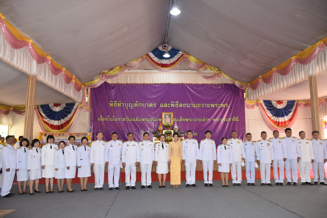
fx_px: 245
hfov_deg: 67.4
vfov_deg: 47.9
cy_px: 109
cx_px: 164
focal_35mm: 27
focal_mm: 18
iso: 800
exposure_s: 1/60
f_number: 4
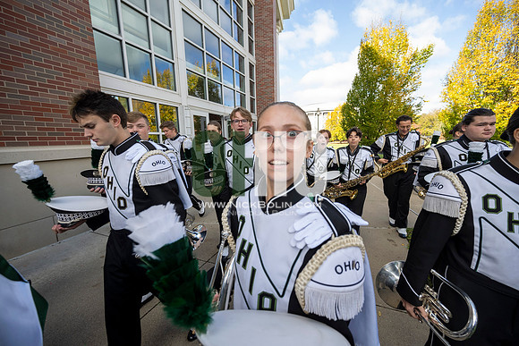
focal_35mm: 14
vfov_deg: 81.2
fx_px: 202
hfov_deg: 104.2
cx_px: 260
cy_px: 173
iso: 320
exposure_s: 1/500
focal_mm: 14
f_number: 4.5
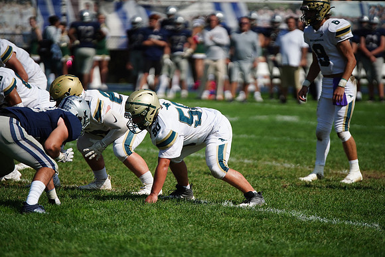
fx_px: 3209
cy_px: 128
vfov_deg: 4.6
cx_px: 192
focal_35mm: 300
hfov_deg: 6.9
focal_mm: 300
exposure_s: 1/8000
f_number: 2.8
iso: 400
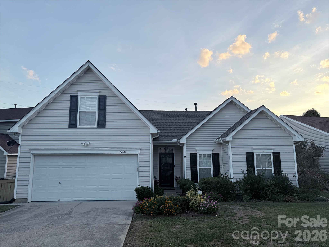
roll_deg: +0.5
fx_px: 228
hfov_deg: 71.6
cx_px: 164
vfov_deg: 56.8
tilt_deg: +10.4
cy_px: 124
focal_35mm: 24
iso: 80
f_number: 1.78
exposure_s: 1/1437
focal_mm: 6.76
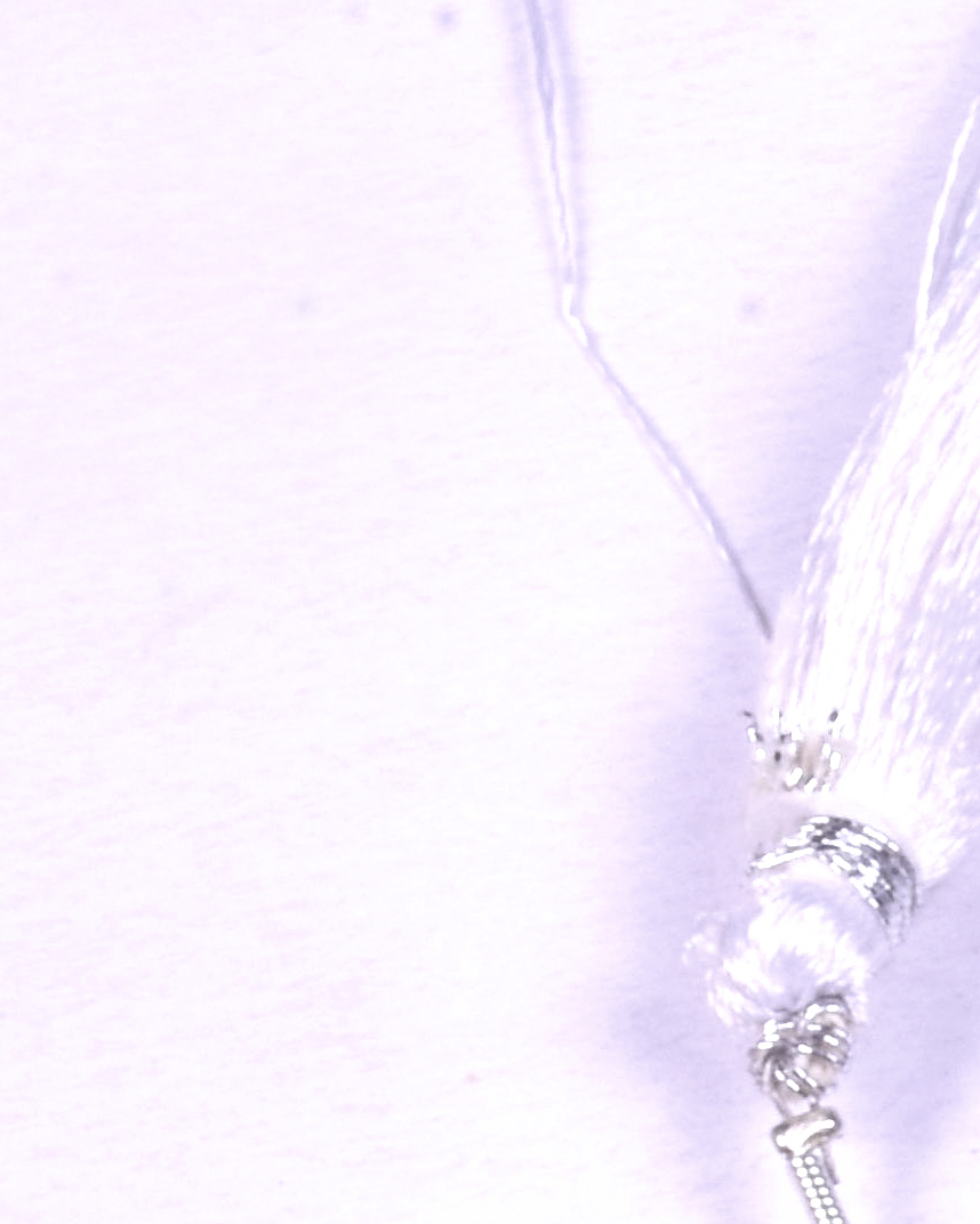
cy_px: 1606
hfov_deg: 3.8
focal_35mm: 394
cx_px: 2690
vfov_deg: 4.9
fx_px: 14281
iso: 250
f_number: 32
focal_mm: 50
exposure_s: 1/125
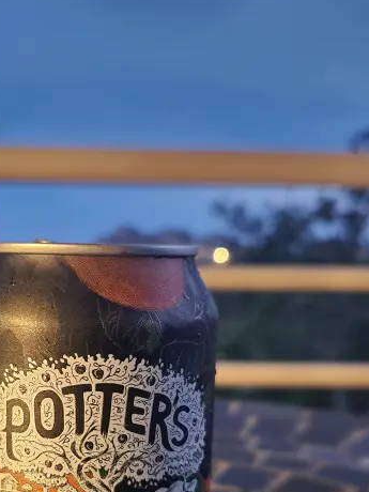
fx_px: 569
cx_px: 99
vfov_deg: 45.4
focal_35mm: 40
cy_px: 363
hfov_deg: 35.3
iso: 500
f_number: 1.8
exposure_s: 1/9.99
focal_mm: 5.4
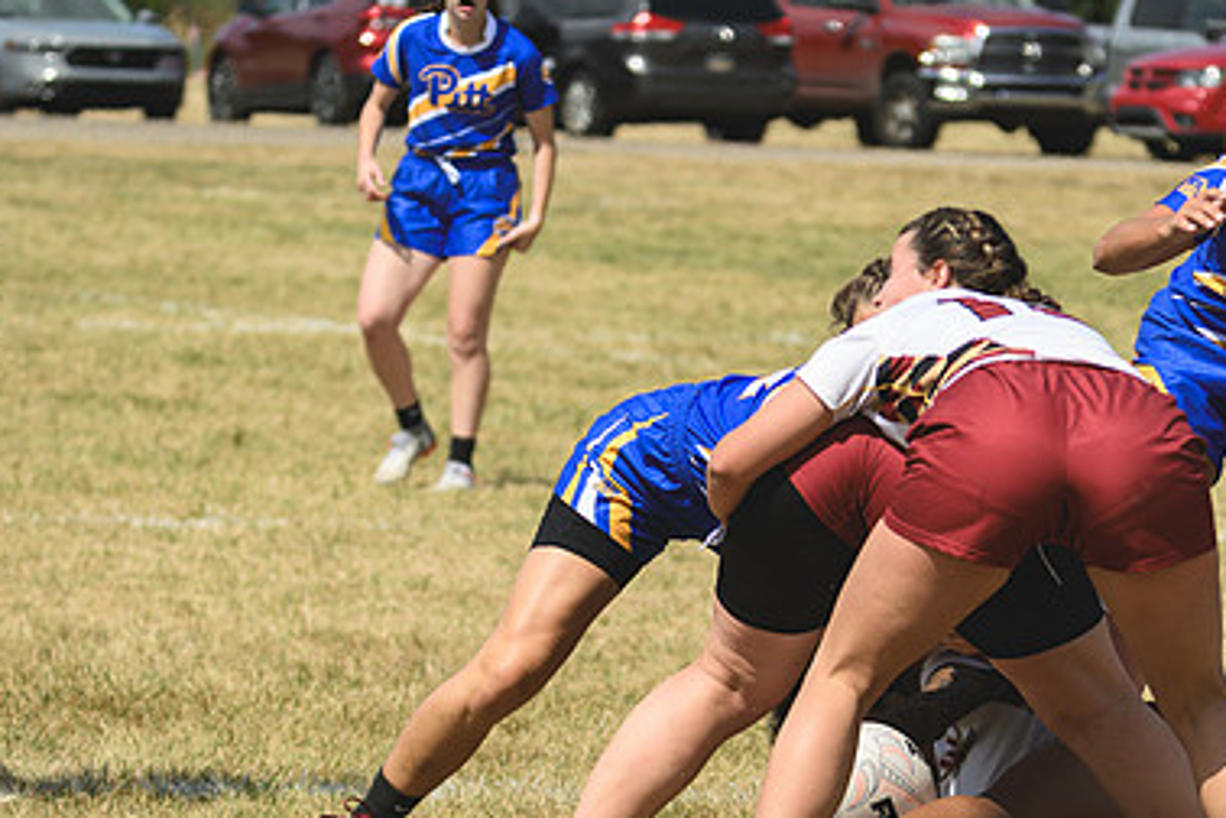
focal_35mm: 345
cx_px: 866
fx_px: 11748
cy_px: 558
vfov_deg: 4.0
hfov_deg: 6.0
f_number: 5
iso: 90
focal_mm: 150
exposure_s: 1/1000
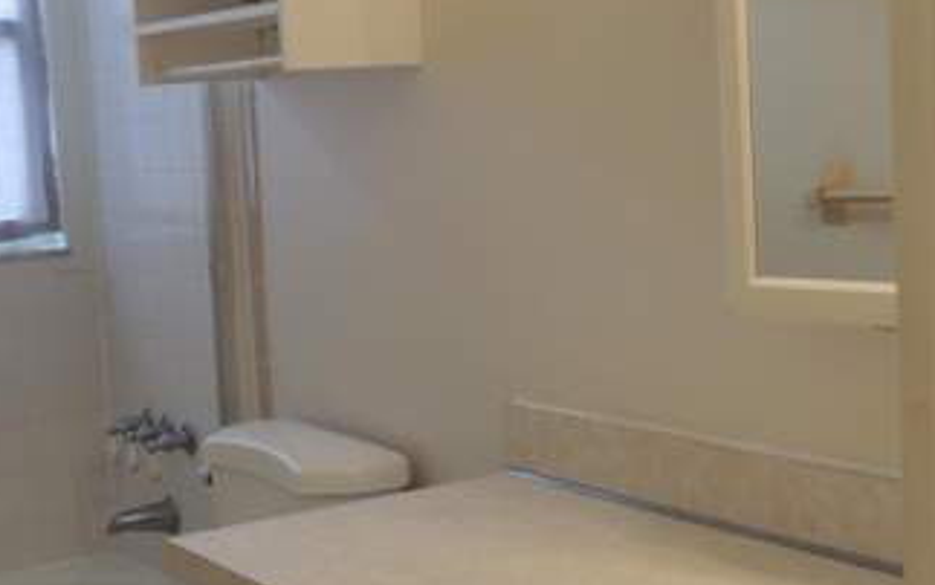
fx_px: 1606
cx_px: 440
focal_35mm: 63
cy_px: 292
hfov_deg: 32.5
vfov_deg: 20.6
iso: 125
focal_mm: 5.3
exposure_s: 1/30
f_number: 3.1
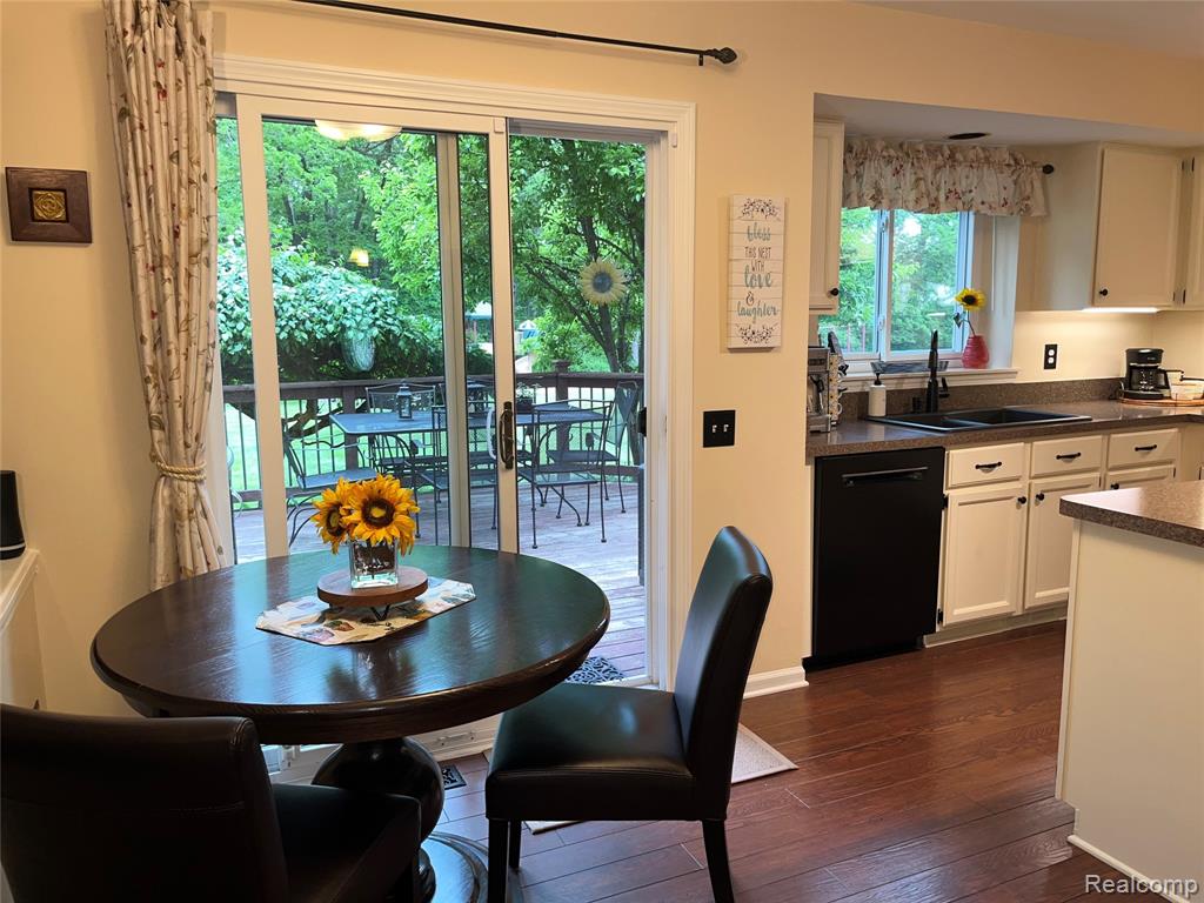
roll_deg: +0.7
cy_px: 452
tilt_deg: -8.2
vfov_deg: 53.1
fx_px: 904
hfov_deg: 67.3
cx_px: 602
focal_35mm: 26
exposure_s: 1/30
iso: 50
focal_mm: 5.1
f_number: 1.6
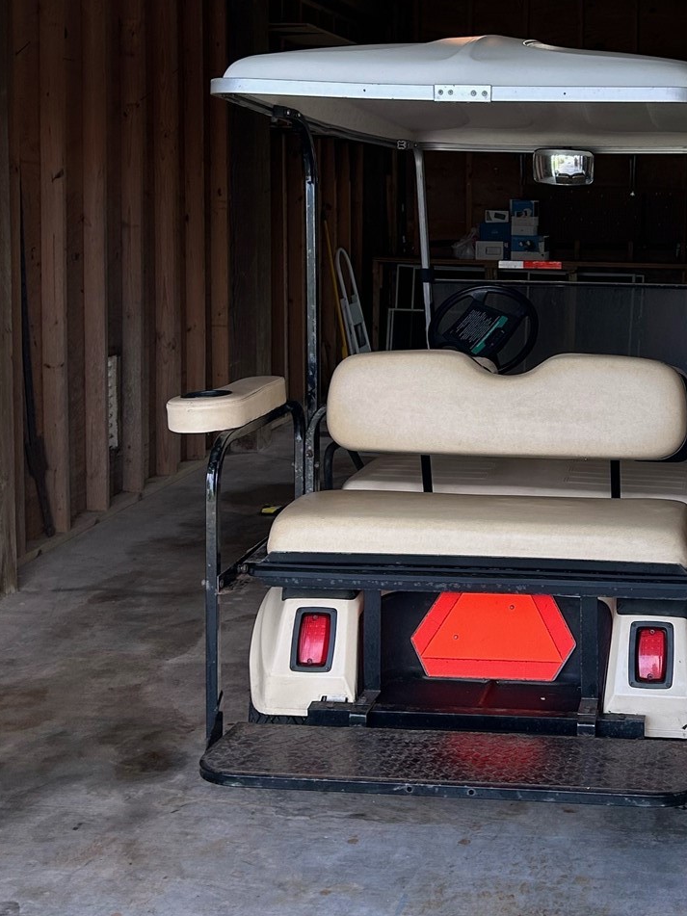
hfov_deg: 25.4
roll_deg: +0.4
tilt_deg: -5.1
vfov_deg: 34.1
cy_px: 331
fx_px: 1482
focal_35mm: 56
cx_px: 595
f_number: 1.5
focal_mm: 5.7
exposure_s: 1/345
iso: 50
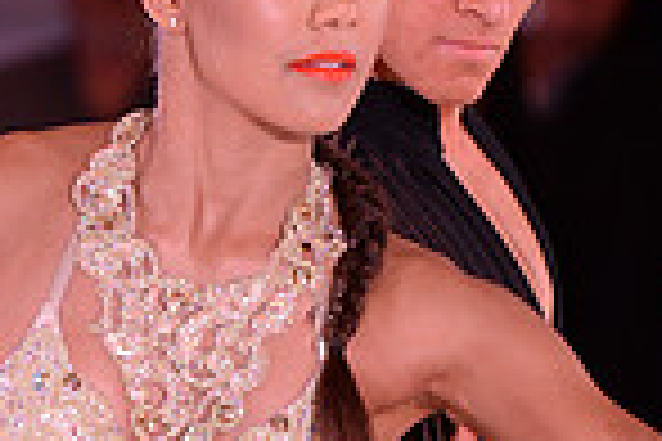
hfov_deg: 3.6
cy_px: 878
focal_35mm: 573
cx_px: 263
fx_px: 10536
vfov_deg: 2.4
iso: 1600
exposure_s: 1/250
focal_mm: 145
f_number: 3.5
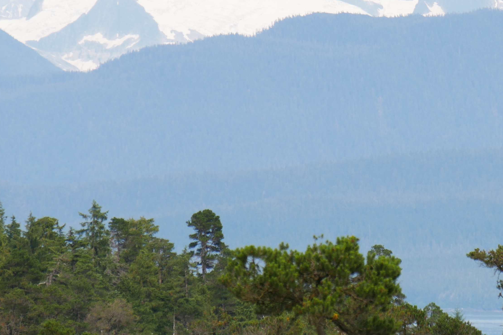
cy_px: 84
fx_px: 6888
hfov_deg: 4.2
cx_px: 396
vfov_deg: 2.8
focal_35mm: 493
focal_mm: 115
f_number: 6.3
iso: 200
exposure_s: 1/500
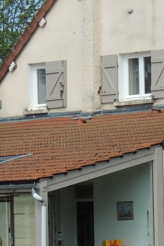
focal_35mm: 345
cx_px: 149
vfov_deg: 6.0
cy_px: 187
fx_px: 2358
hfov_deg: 4.0
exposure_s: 1/800
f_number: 4
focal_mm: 15.1
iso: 100
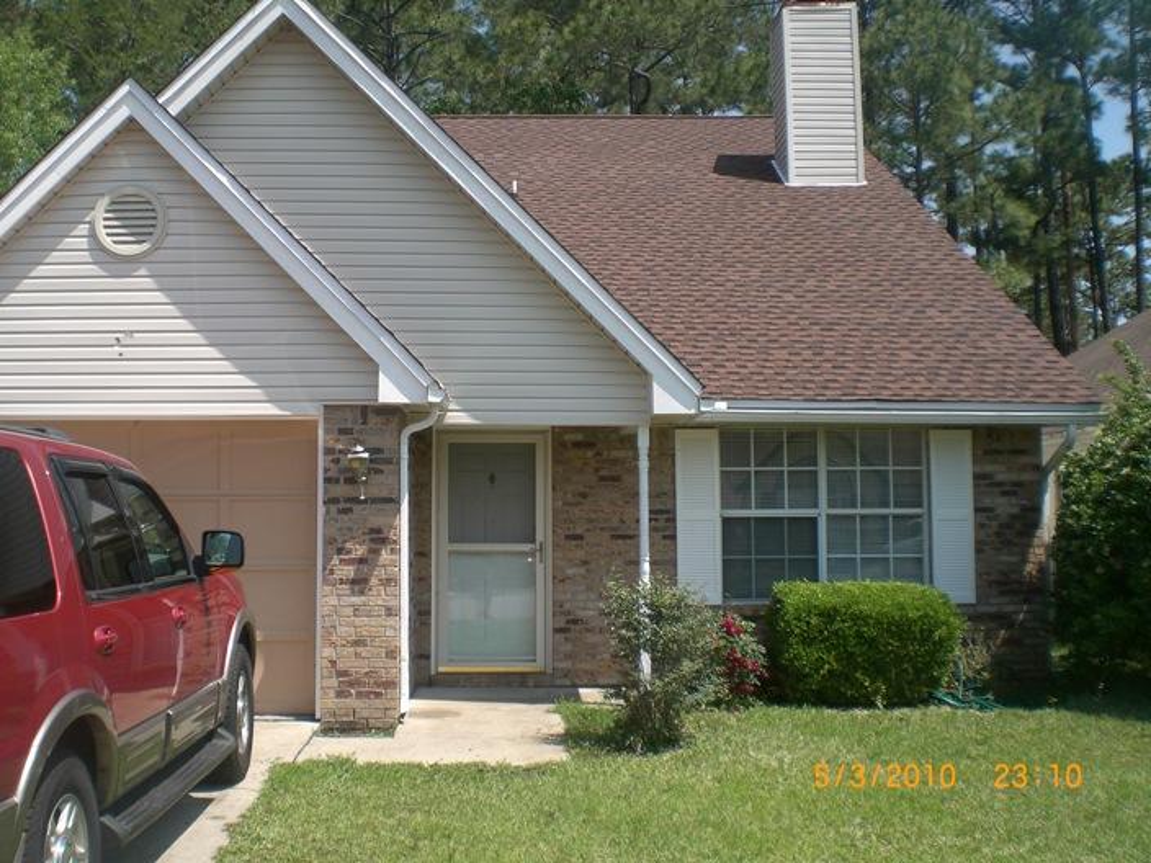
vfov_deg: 37.7
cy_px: 432
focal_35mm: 38
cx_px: 576
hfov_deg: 49.0
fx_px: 1264
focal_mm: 6.3
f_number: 4.4
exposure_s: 1/320
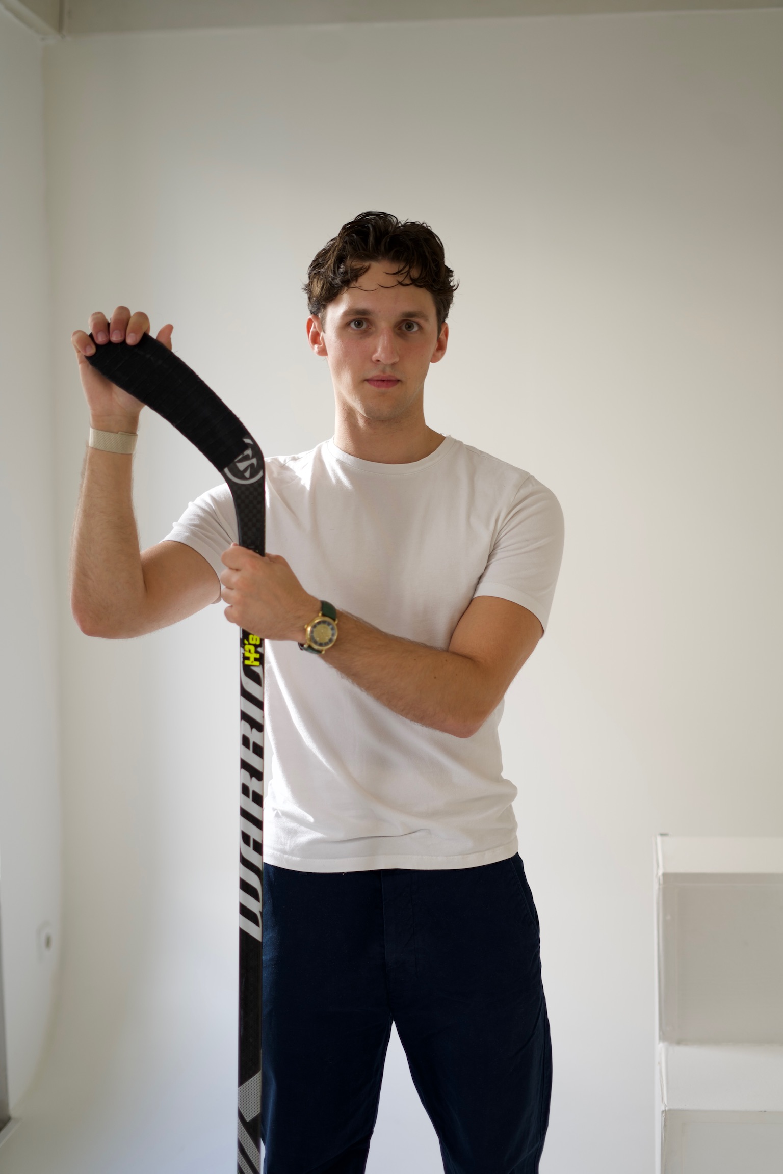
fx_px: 1631
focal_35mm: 50
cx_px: 392
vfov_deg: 39.6
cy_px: 587
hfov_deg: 27.0
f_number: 2
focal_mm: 50
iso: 100
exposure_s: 1/80
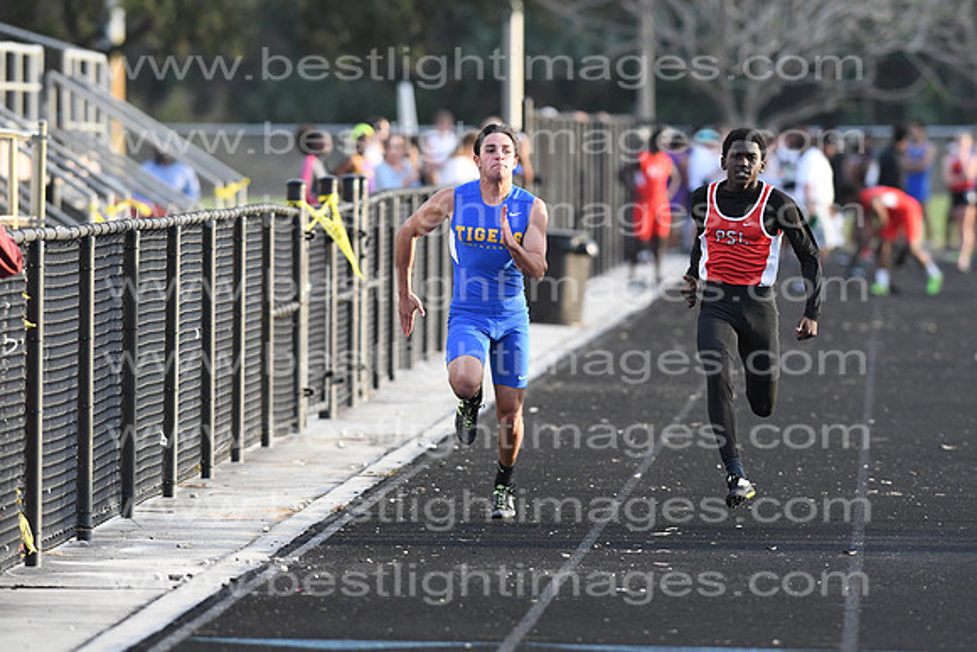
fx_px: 12215
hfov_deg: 4.6
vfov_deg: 3.1
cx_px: 488
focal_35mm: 450
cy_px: 326
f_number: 4
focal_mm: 300
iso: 2000
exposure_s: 1/2000
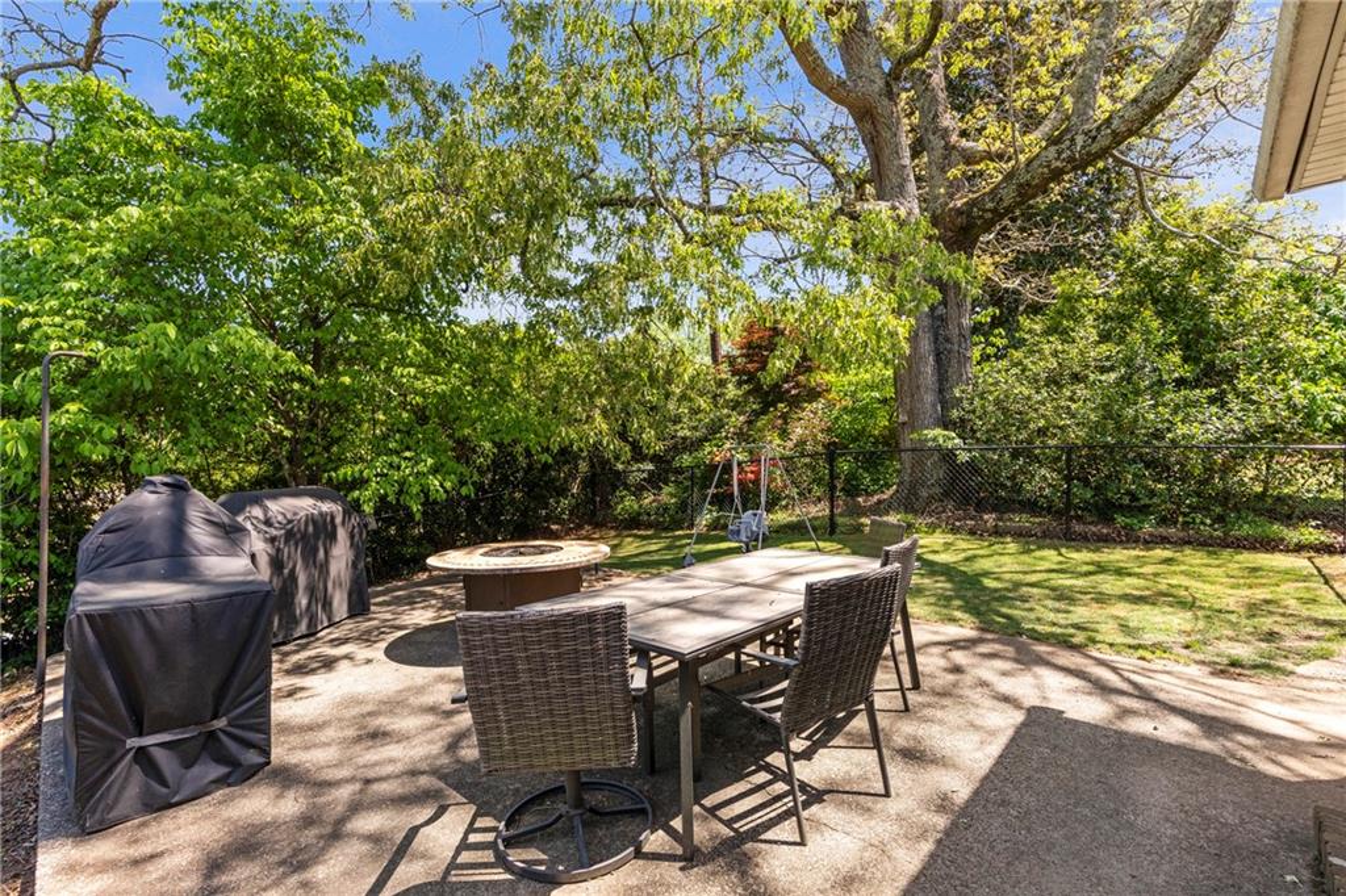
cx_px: 673
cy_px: 448
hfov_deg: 96.8
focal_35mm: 16
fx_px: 598
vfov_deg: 73.7
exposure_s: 1/400
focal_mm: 16
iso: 400
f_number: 8
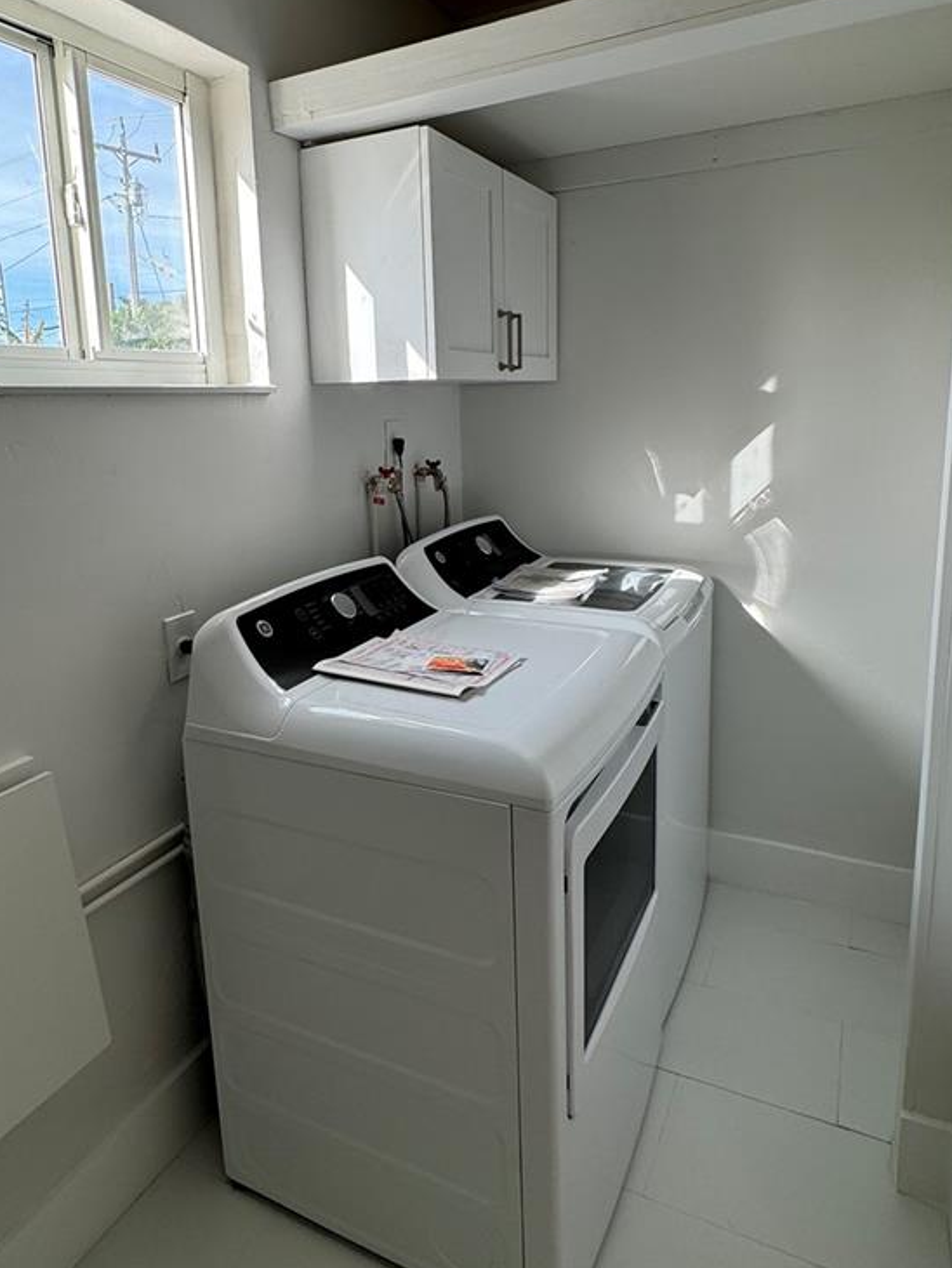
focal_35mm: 23
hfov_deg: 58.8
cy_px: 547
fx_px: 843
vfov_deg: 73.5
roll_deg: +2.5
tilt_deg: -9.9
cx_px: 440
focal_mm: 2.22
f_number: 2.2
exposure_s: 1/205
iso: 50
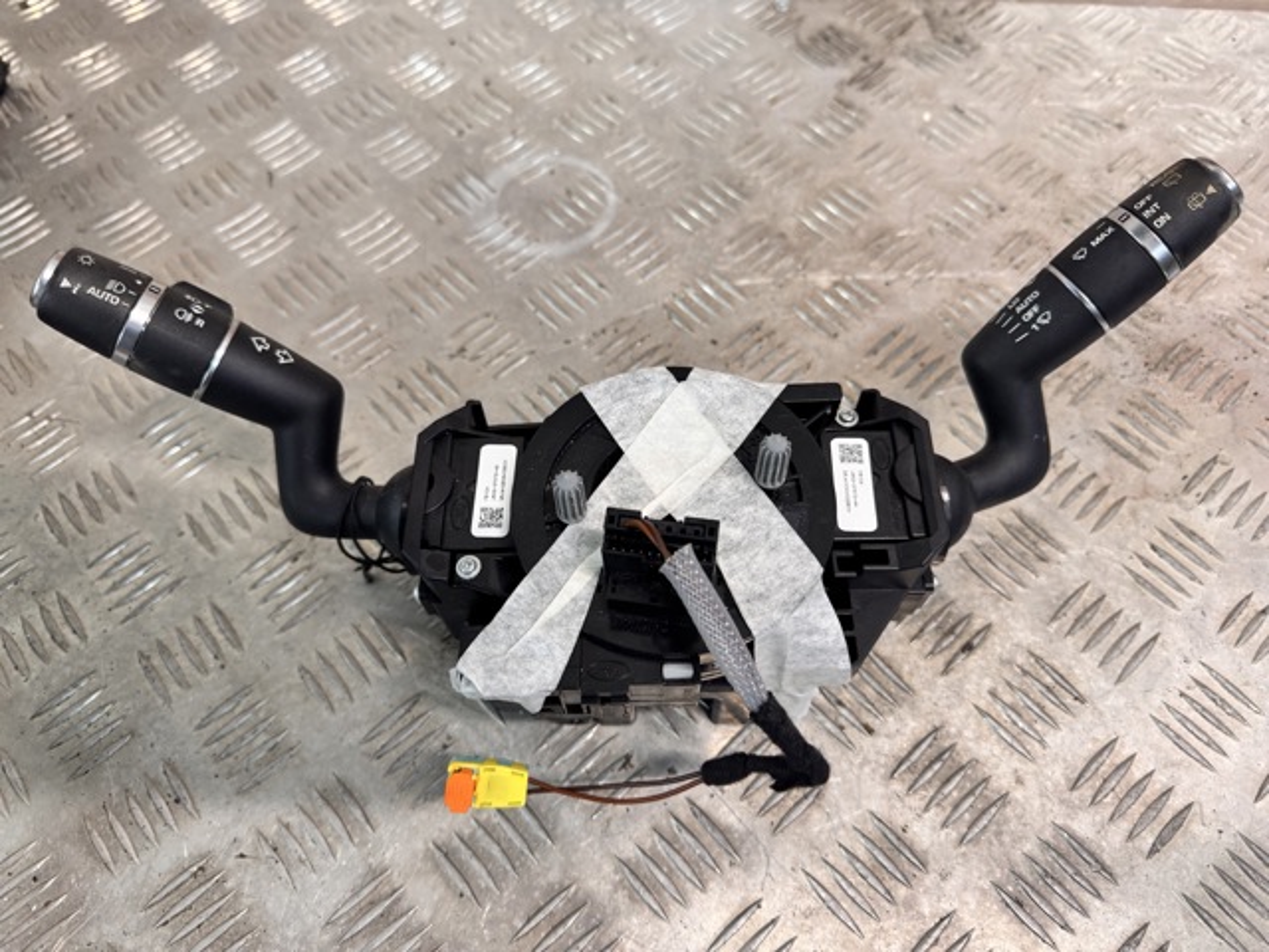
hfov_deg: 71.6
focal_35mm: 24
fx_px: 880
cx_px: 634
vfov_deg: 56.8
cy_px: 476
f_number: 1.78
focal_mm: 6.76
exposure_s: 1/50
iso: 200
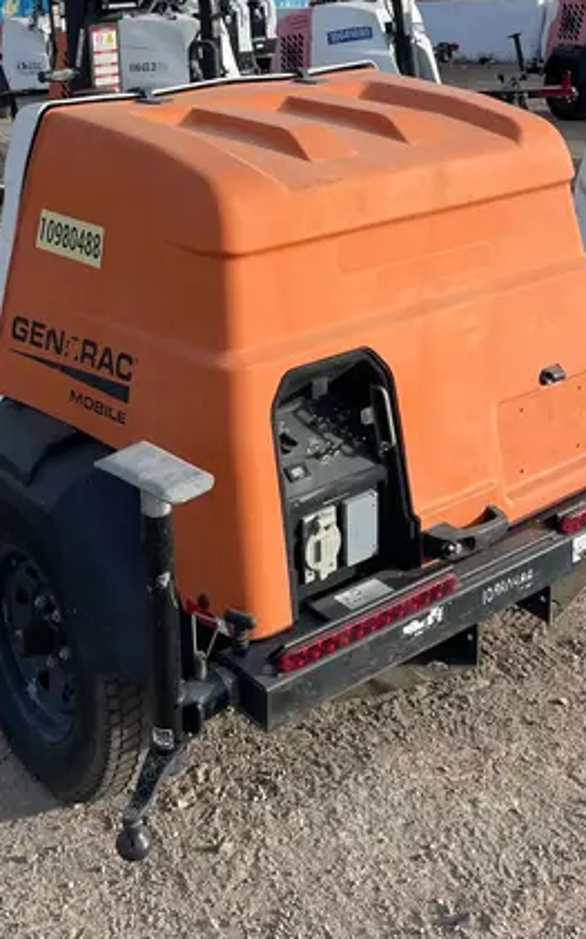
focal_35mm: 48
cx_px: 207
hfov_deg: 26.7
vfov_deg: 39.5
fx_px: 1227
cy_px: 137
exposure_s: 1/2681
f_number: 1.6
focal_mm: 4.2
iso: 32
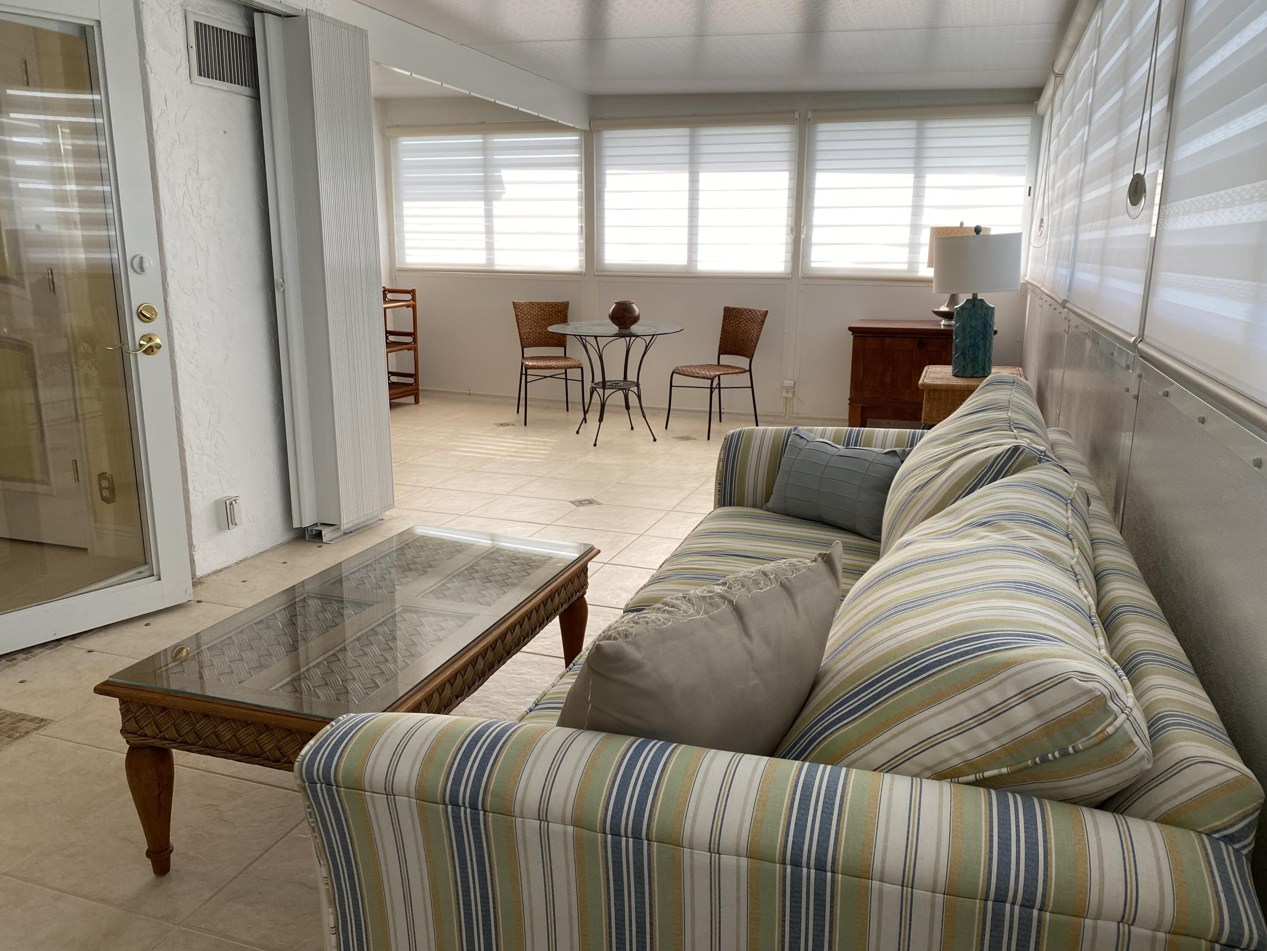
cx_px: 634
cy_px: 476
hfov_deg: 67.3
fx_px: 952
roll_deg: -1.1
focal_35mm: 26
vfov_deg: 53.1
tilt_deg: -14.2
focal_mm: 4.25
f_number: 1.8
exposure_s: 1/121
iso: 64
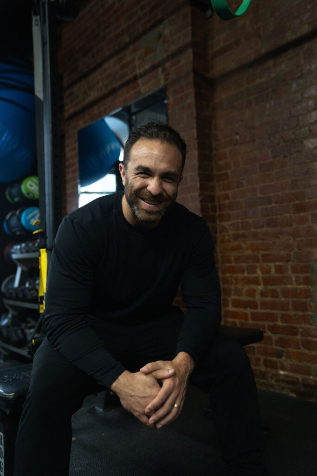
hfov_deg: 41.1
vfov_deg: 58.7
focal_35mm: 32
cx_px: 158
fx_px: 422
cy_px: 238
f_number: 2.8
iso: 2500
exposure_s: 1/160
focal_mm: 32
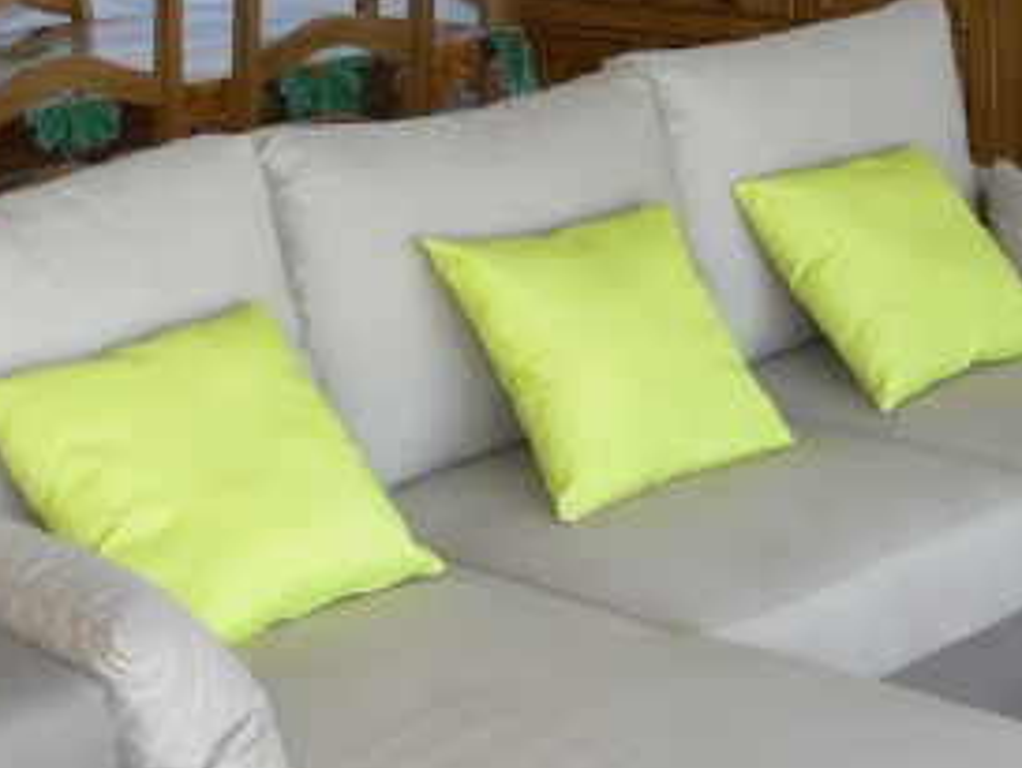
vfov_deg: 17.7
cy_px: 49
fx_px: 2422
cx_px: 670
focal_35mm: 82
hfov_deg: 23.7
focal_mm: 7.4
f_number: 3.6
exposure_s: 1/50
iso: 80
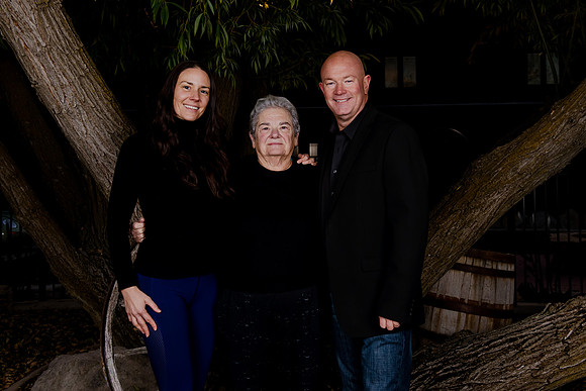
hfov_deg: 44.4
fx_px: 718
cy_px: 170
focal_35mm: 44
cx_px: 311
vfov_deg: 30.4
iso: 400
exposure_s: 1/200
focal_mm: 38
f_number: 6.3
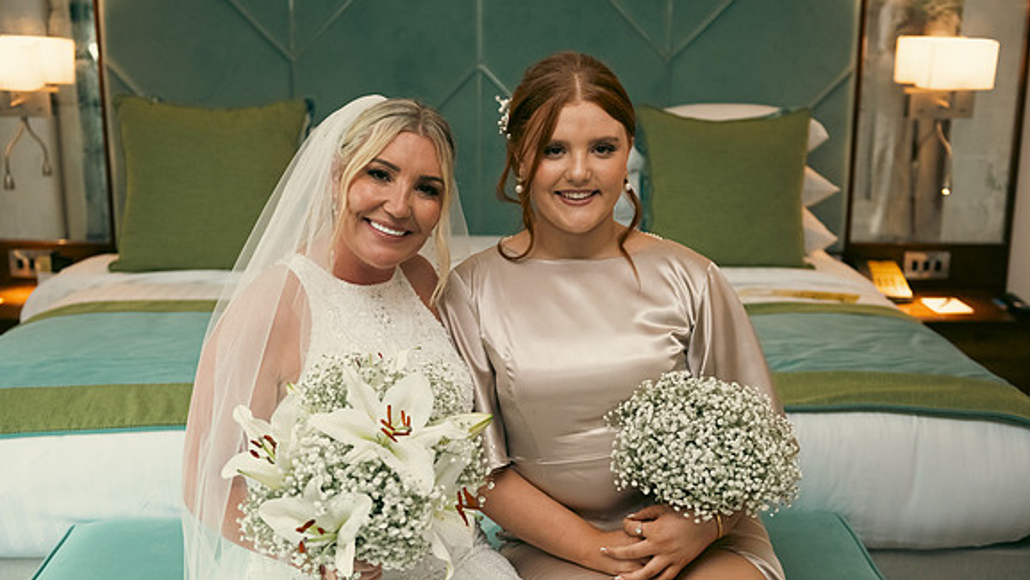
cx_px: 514
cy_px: 327
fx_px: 1311
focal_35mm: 48
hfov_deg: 42.9
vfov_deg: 24.9
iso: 800
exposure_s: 1/160
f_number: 3.5
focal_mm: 45
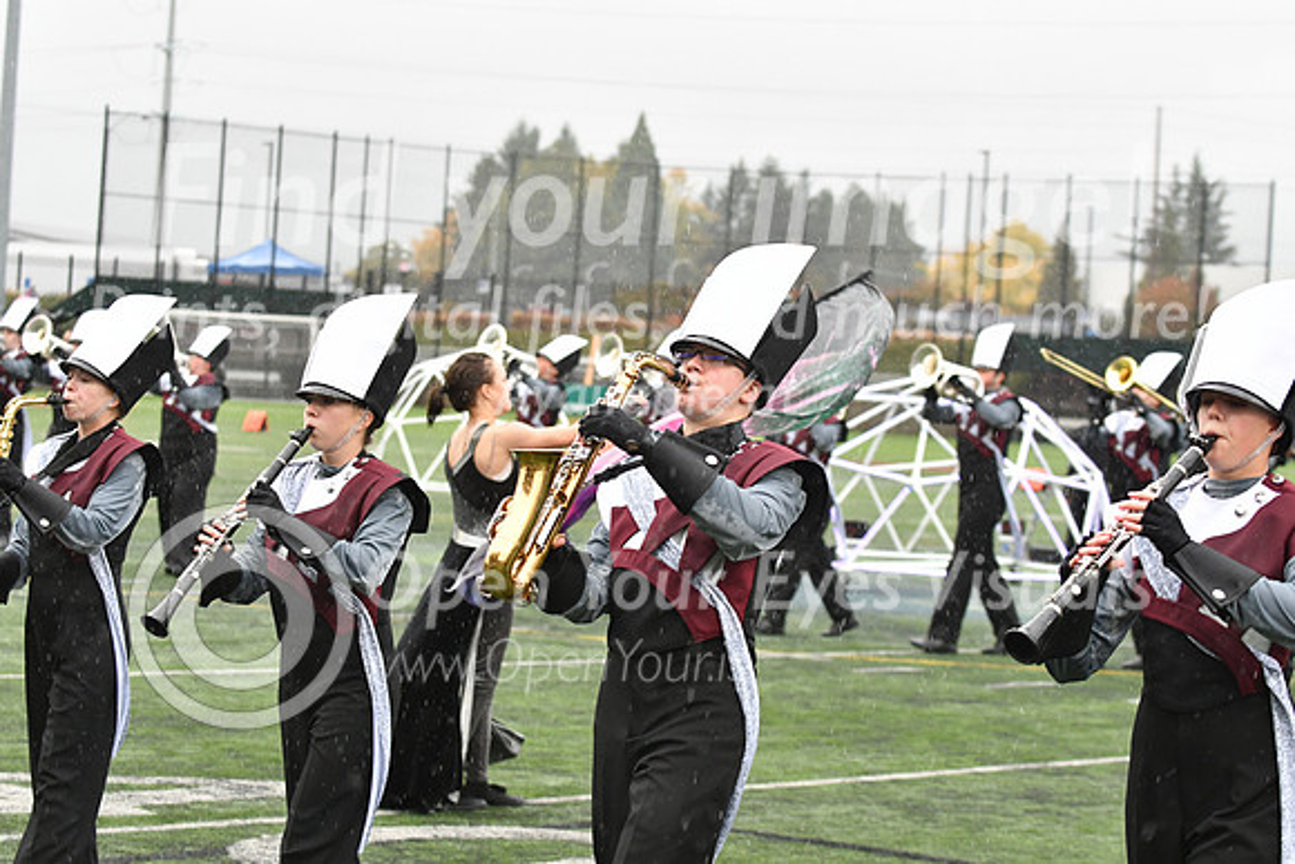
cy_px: 432
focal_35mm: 105
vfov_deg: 13.0
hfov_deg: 19.5
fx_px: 3778
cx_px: 648
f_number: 4
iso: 1000
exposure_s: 1/500
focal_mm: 70
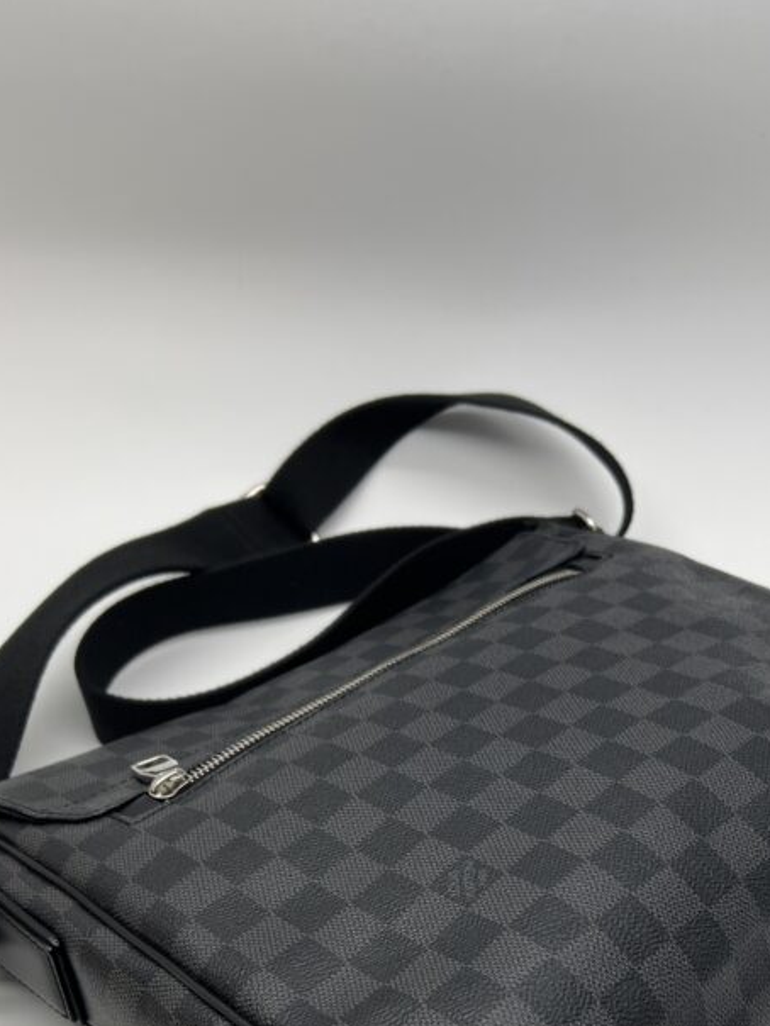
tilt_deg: -42.6
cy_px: 860
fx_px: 1305
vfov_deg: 40.7
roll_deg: -2.8
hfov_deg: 32.8
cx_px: 453
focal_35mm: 44
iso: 32
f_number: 1.5
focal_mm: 5.7
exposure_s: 1/130
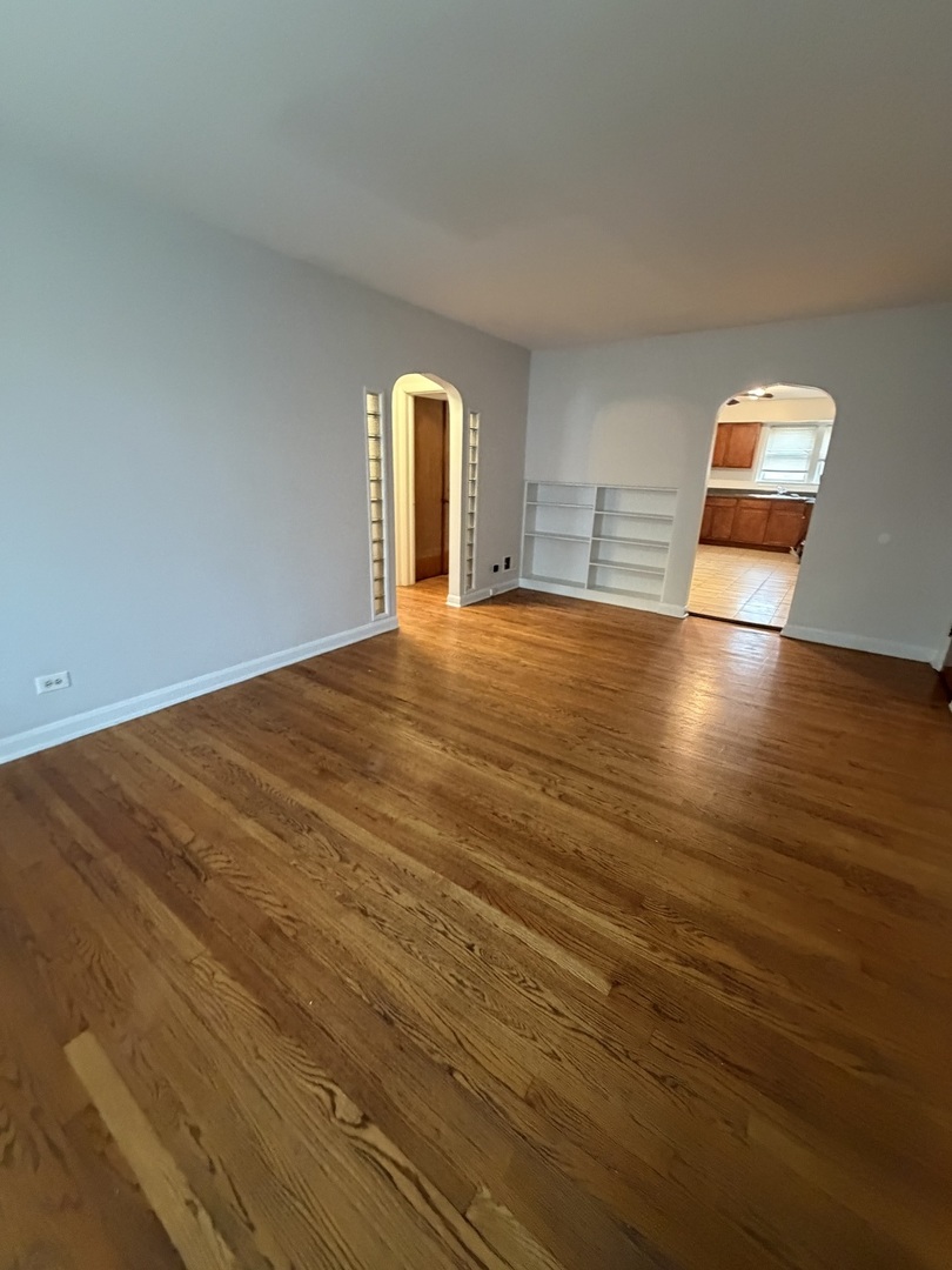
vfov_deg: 102.1
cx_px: 476
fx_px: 513
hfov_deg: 85.7
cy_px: 635
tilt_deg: -13.0
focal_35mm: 14
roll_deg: -1.1
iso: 1000
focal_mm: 2.22
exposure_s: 1/60
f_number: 2.2
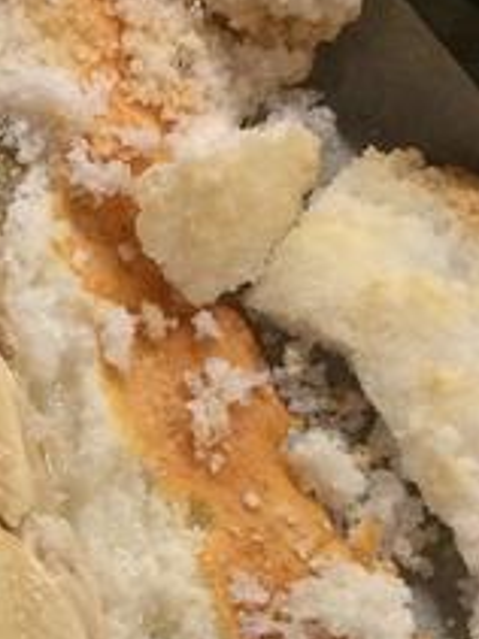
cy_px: 697
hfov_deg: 15.8
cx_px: -52
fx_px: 1681
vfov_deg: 20.6
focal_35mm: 91
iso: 64
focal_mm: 4.12
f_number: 2.2
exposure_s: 1/30
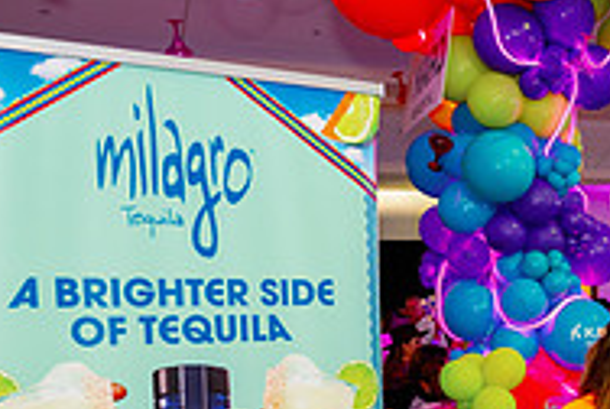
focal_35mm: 74
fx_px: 1256
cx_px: 788
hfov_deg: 24.0
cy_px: 414
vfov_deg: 18.0
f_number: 5
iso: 640
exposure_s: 1/80
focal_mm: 24
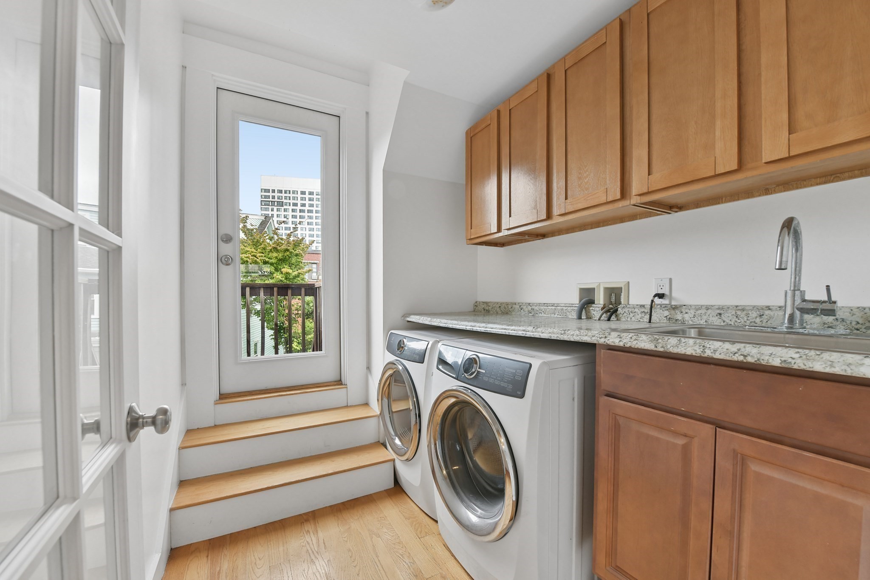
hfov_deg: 104.3
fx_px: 338
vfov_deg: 81.2
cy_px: 290
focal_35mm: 14
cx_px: 435
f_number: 9
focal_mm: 14
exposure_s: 1/25
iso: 640
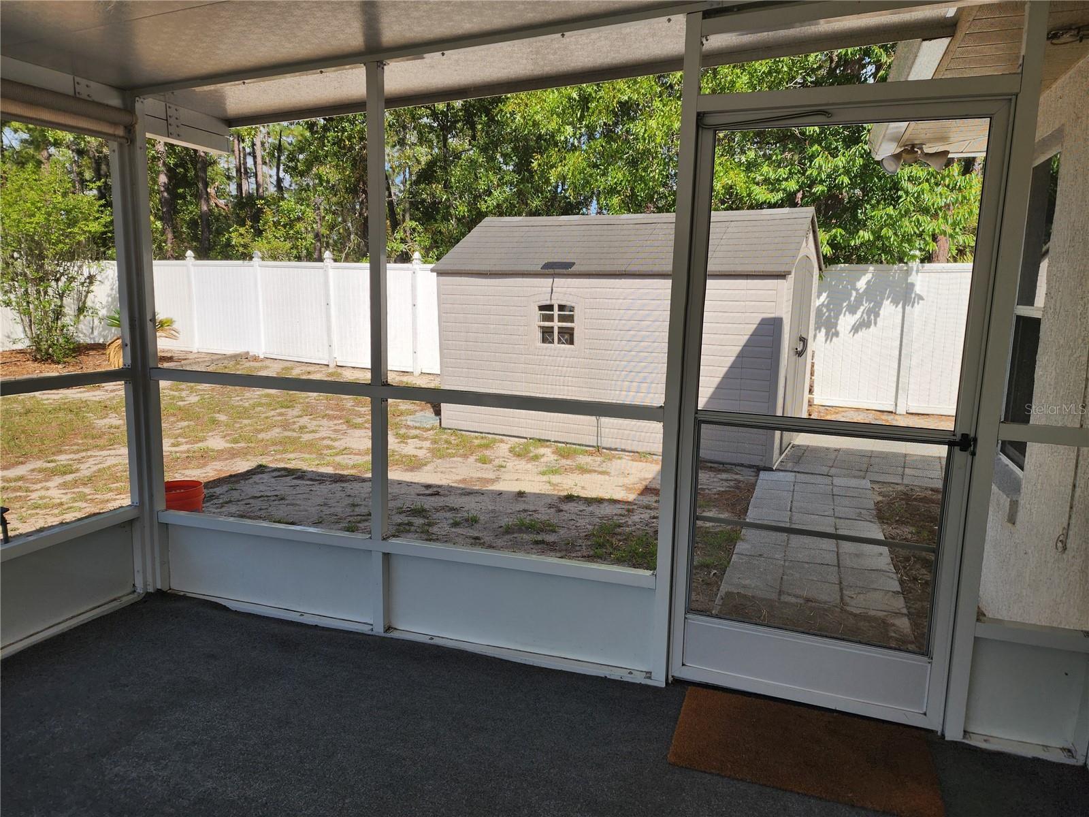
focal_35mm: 23
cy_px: 408
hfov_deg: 73.9
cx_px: 544
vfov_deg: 58.9
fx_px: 724
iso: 12
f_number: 1.8
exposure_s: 1/542
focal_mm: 6.4
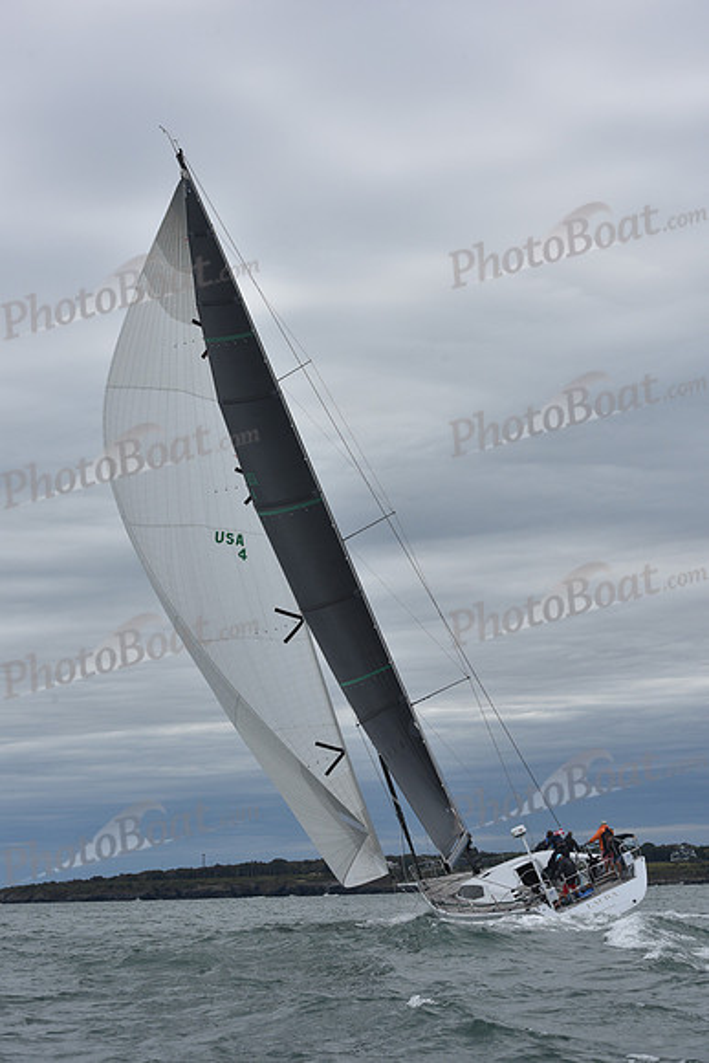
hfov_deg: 19.5
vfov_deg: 28.8
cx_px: 354
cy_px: 532
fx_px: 2067
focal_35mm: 70
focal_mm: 70
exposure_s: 1/1000
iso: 320
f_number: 10
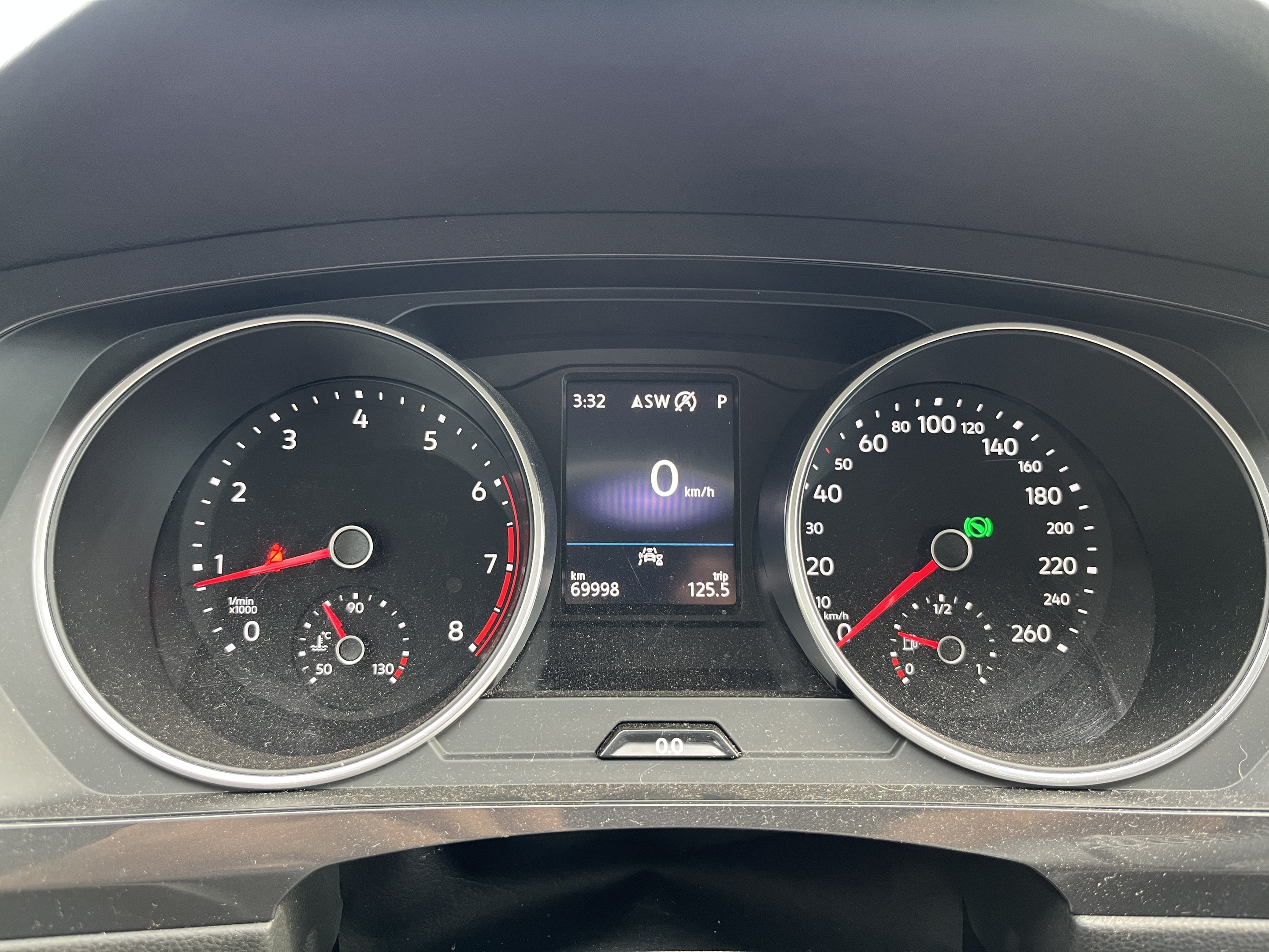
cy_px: 476
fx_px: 953
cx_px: 634
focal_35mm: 26
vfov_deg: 53.1
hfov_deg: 67.3
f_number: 1.6
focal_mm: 5.1
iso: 125
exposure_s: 1/61
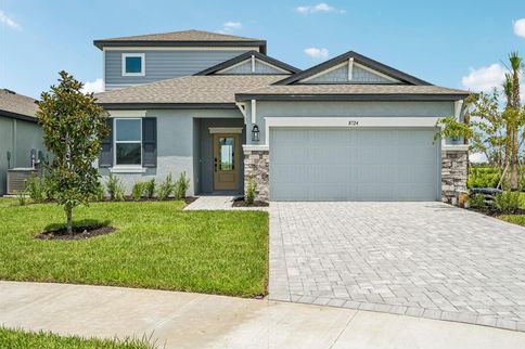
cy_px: 172
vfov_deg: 42.3
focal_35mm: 31
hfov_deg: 60.3
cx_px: 270
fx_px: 452
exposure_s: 1/1600
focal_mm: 30
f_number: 8
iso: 400
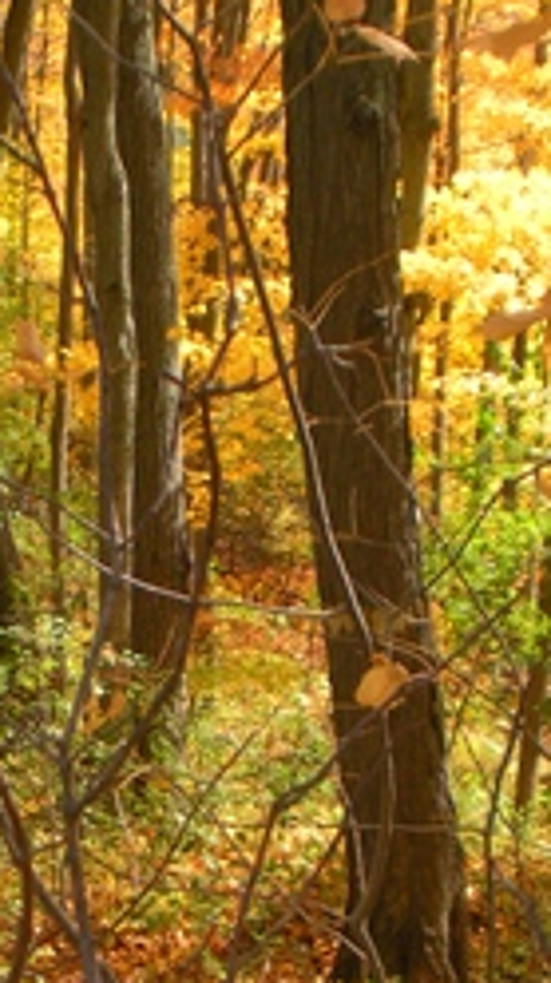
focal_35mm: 95
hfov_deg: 12.6
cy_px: 852
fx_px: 2474
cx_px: 95
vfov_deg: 22.0
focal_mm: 6.3
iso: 64
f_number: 3.5
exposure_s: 1/153
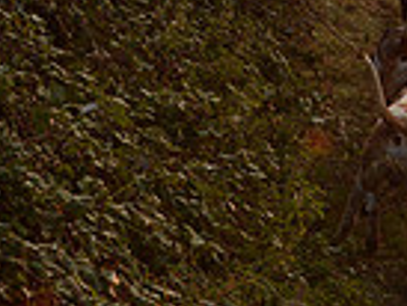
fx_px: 3354
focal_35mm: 285
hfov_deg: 6.7
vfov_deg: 5.2
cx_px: 820
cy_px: -140
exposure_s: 1/500
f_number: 7.1
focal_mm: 70
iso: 2500
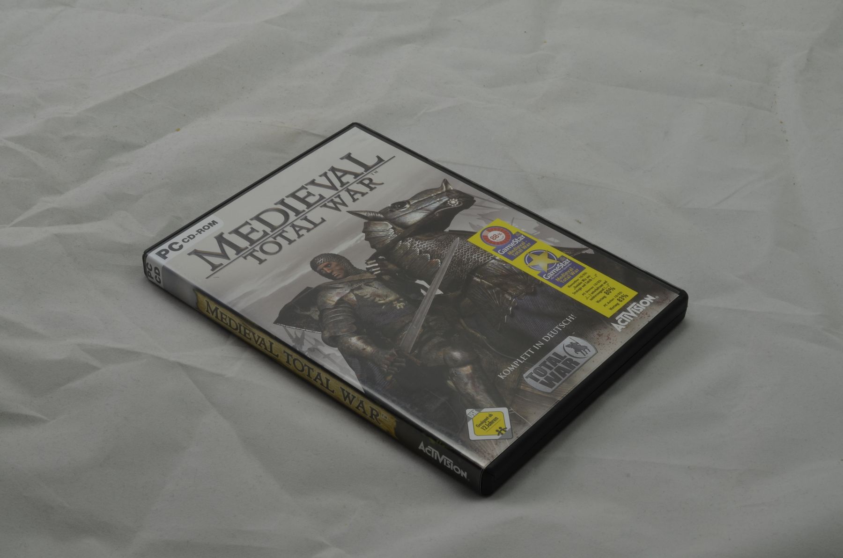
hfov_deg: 33.5
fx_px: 1402
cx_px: 422
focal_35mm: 60
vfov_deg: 22.5
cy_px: 279
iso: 100
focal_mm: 40
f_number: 20
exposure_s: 1/3
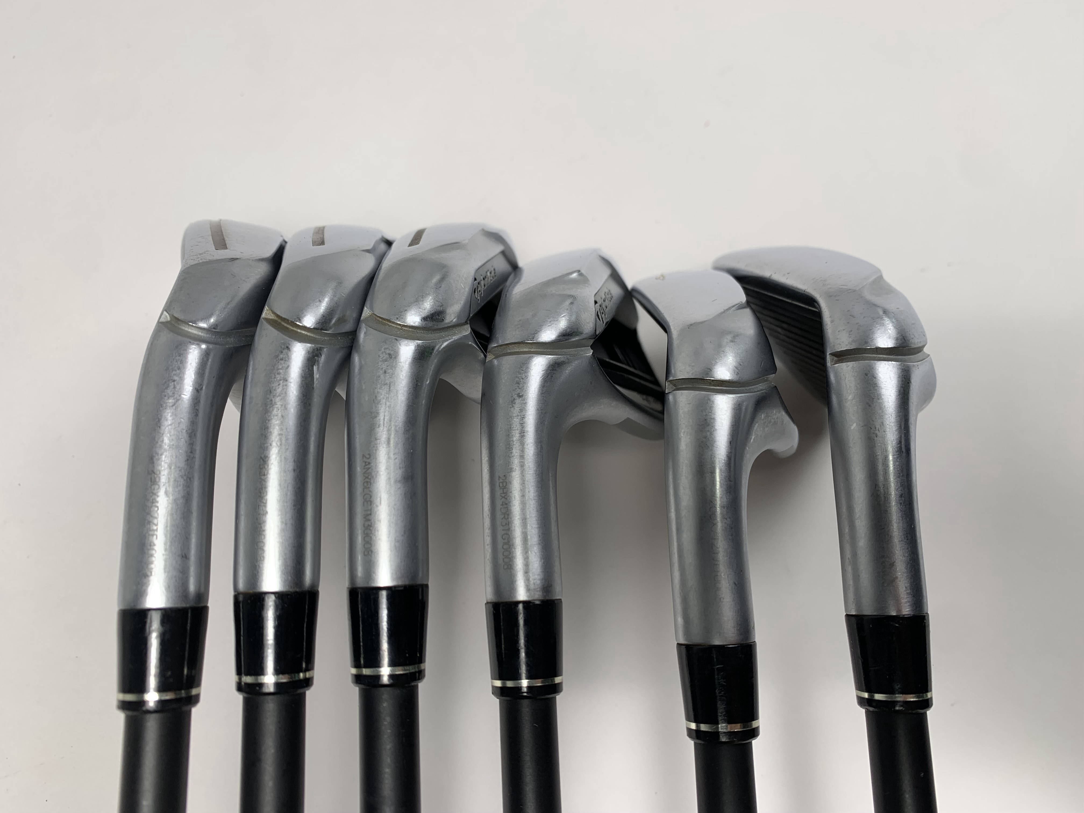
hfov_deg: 67.3
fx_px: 814
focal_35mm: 26
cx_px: 542
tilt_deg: -70.4
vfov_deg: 53.1
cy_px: 406
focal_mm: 4.25
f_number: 1.8
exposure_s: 1/155
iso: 25
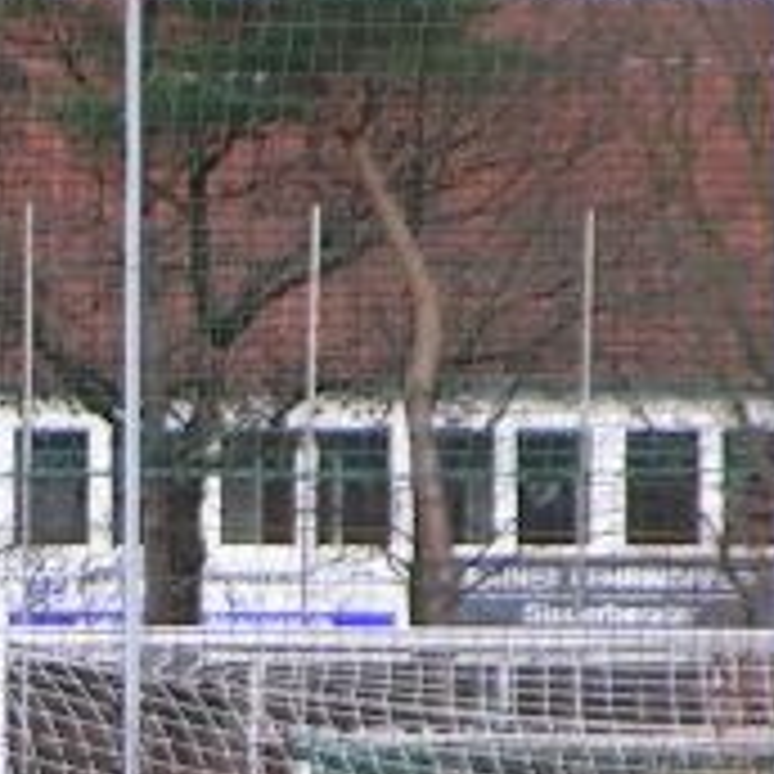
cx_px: -333
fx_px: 19605
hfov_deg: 2.3
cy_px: 994
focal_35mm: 775
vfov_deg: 2.3
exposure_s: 1/250
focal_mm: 28.8
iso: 50
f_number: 4
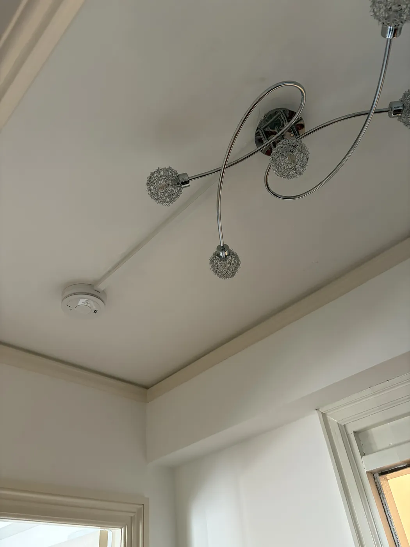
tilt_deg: +39.9
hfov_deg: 53.1
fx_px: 411
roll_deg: +6.0
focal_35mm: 26
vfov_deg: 67.3
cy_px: 274
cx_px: 205
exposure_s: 1/50
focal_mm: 5.96
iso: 250
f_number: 1.6
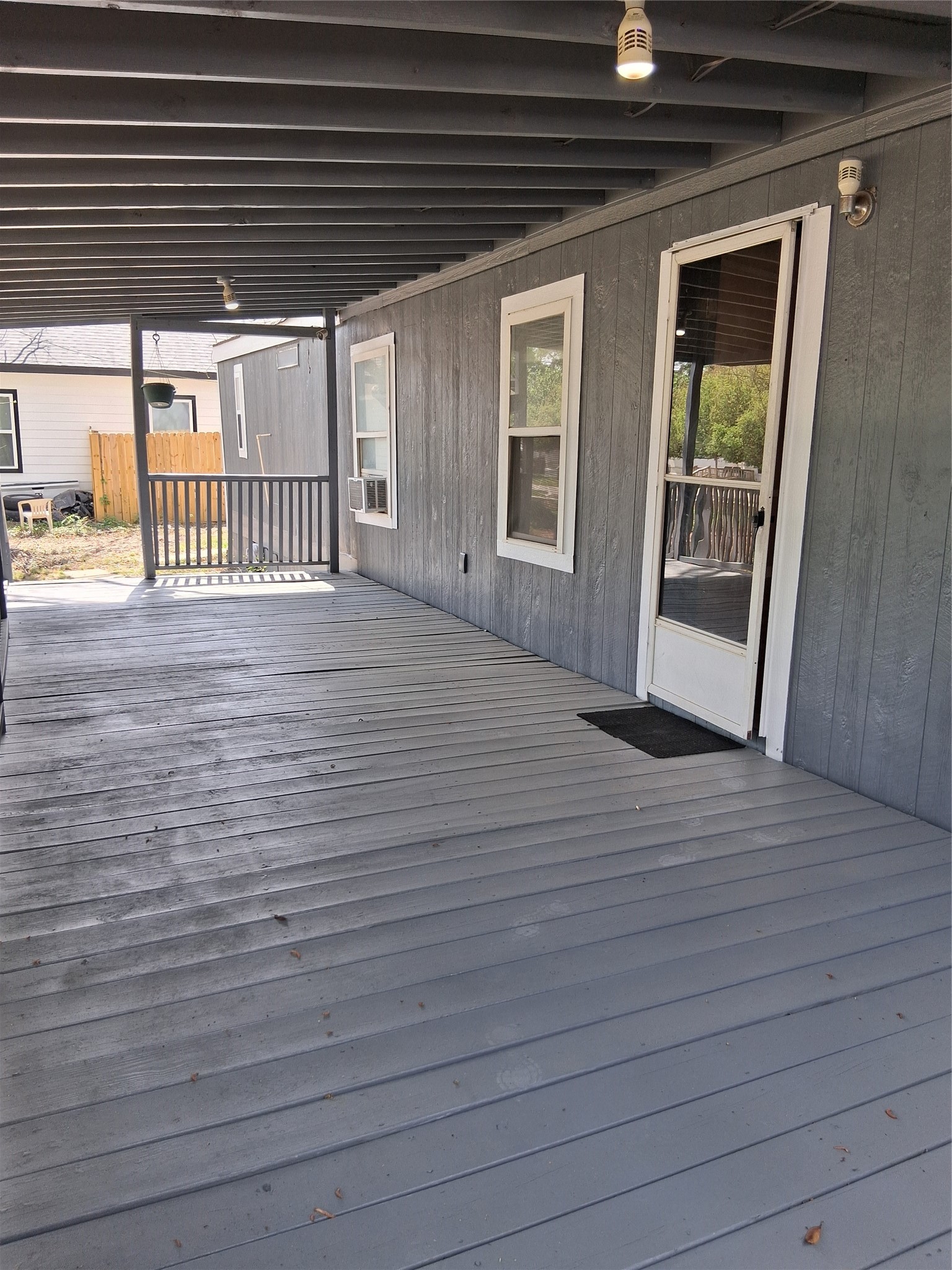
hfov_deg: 53.1
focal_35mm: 26
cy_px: 635
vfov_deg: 67.3
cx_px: 476
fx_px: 953
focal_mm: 3.98
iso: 32
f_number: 1.8
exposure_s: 1/120
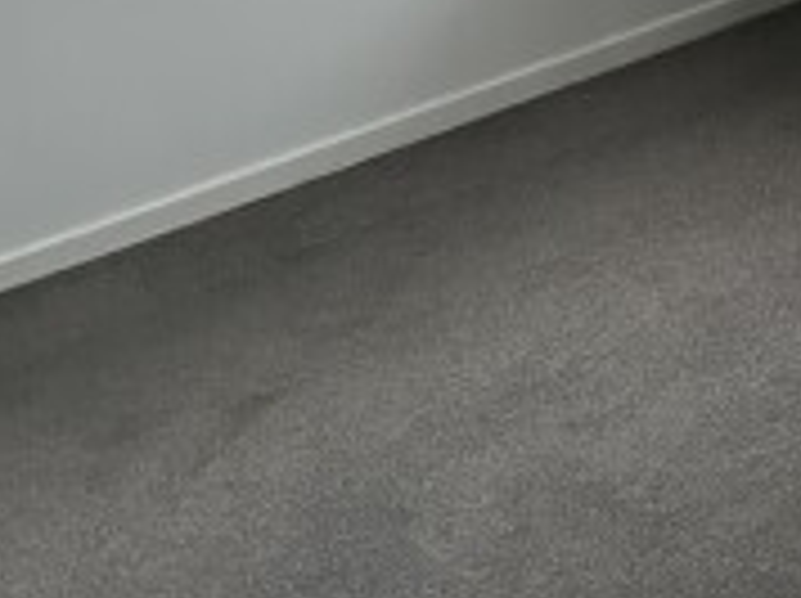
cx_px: 1202
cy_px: -193
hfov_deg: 16.6
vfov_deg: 13.2
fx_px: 2496
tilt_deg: -21.7
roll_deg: +8.6
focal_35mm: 108
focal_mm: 6.86
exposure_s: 1/52
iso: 1000
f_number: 1.78
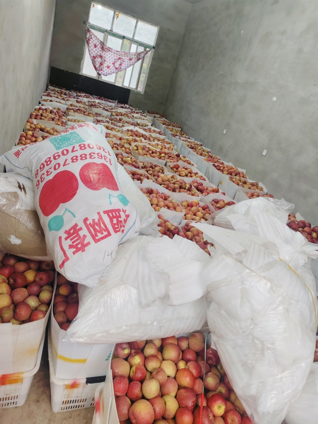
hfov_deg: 58.9
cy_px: 212
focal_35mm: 23
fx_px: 282
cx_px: 159
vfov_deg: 73.9
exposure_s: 1/50
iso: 949
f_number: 1.88
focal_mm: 5.56
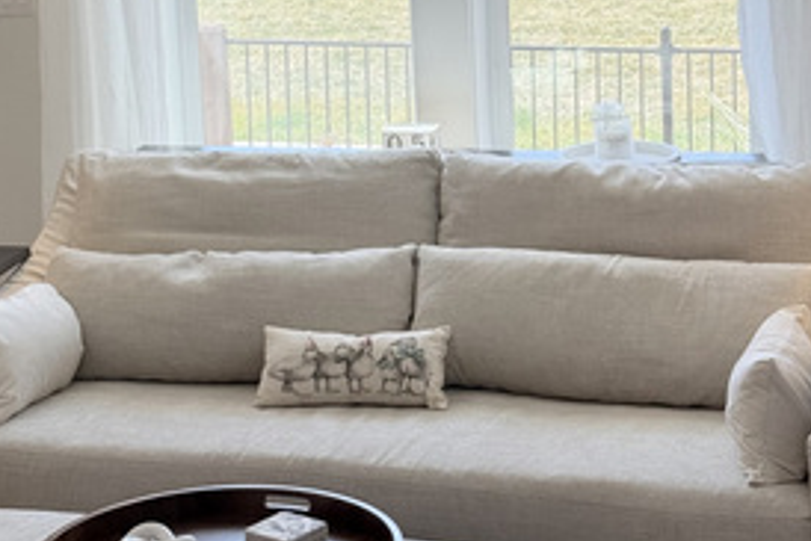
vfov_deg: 14.8
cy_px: 33
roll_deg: +2.6
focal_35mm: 91
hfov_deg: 22.4
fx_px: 2051
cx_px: 351
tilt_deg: -8.8
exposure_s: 1/318
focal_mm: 6.76
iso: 80
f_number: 1.78
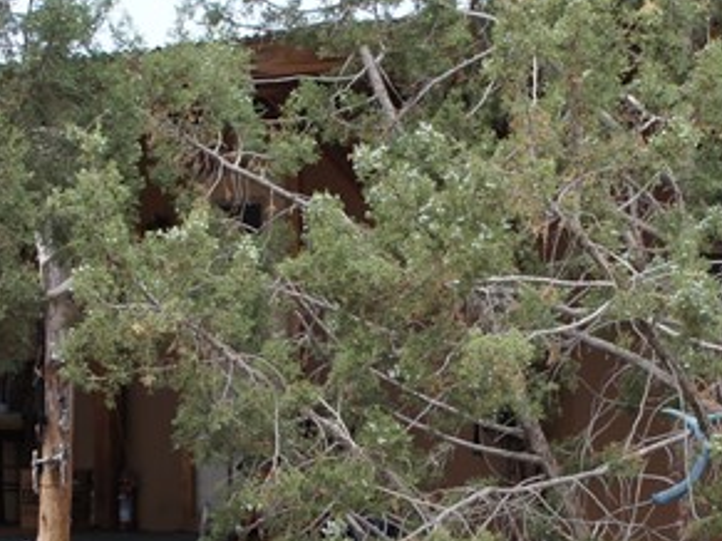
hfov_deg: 15.9
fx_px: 2581
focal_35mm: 124
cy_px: 422
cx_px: 392
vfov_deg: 11.9
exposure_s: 1/320
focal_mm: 23
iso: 200
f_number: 5.6
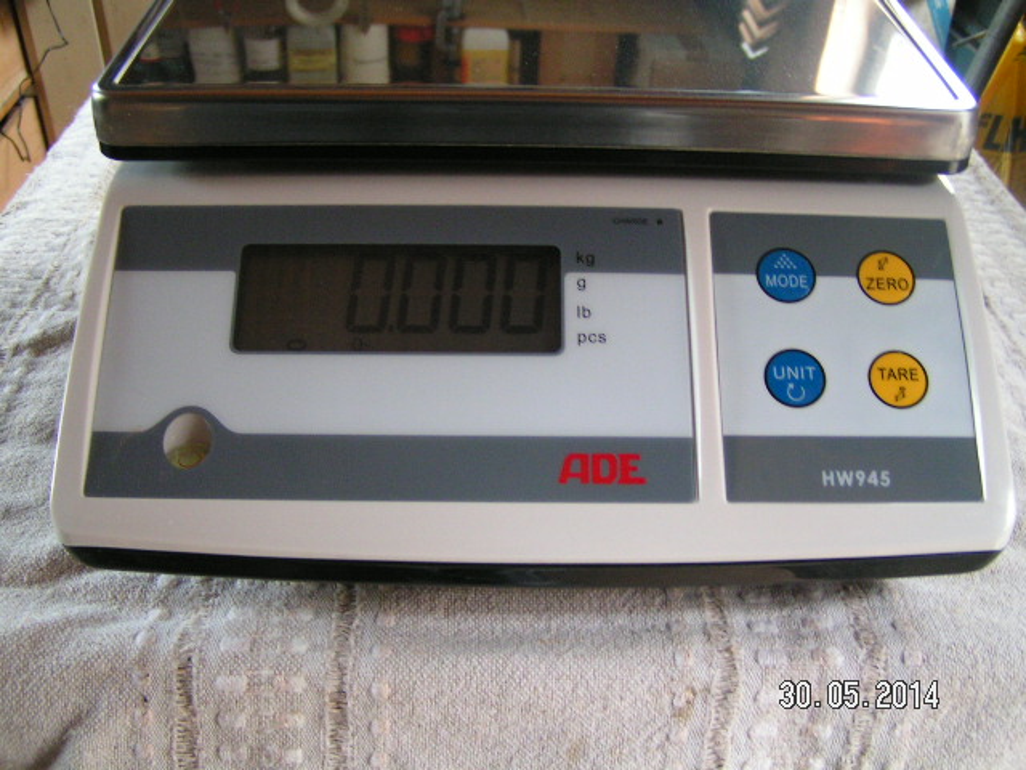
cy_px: 385
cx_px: 513
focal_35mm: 38
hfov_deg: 49.0
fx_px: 1126
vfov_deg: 37.7
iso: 200
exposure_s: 1/25
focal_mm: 5.8
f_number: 2.8
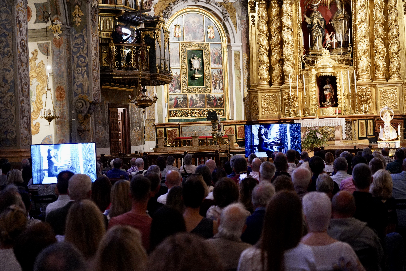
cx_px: 203
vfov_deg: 19.5
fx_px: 789
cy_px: 136
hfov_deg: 28.8
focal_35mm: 70
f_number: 4
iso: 6400
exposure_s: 1/50
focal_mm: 70
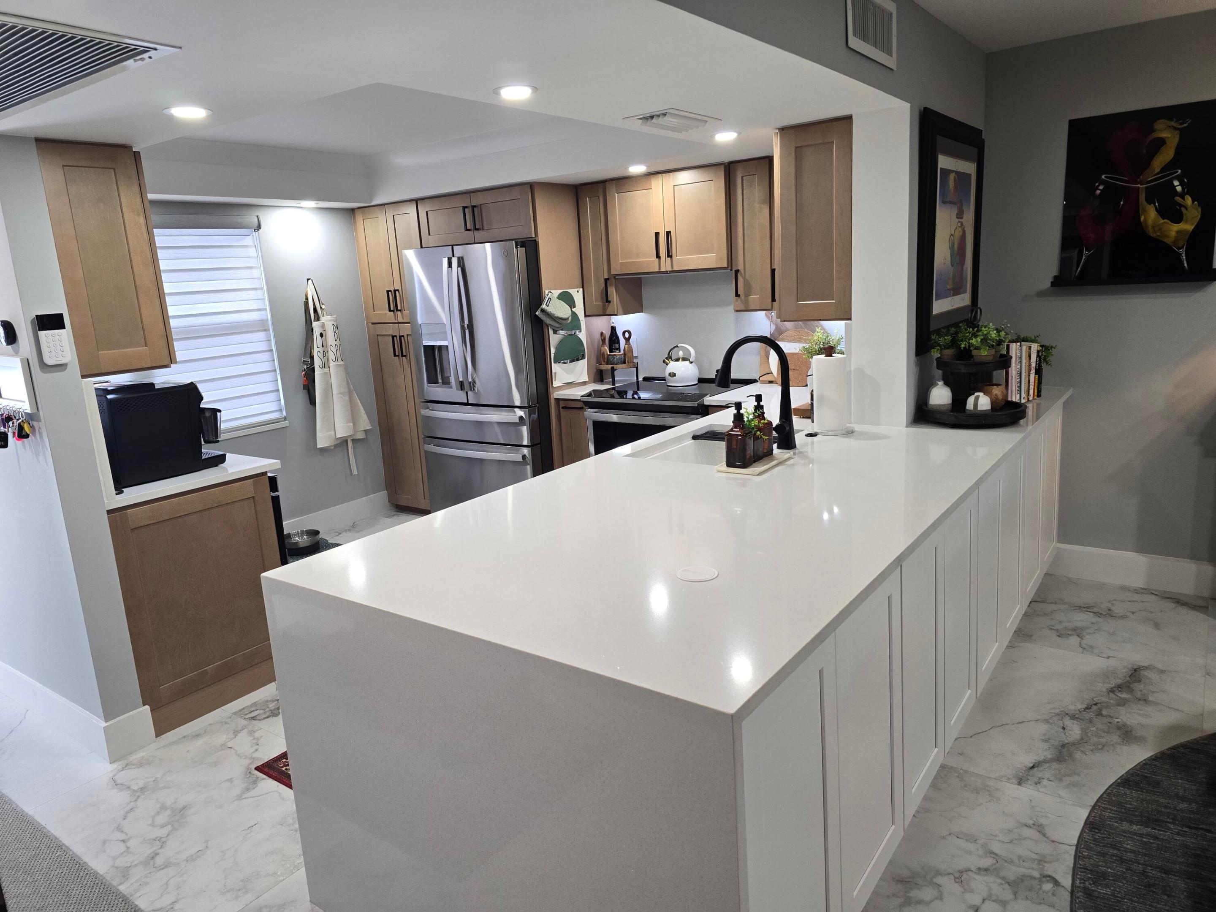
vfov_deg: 58.9
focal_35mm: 23
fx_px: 808
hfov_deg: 73.9
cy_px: 456
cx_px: 608
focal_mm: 6.3
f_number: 1.7
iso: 200
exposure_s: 1/120
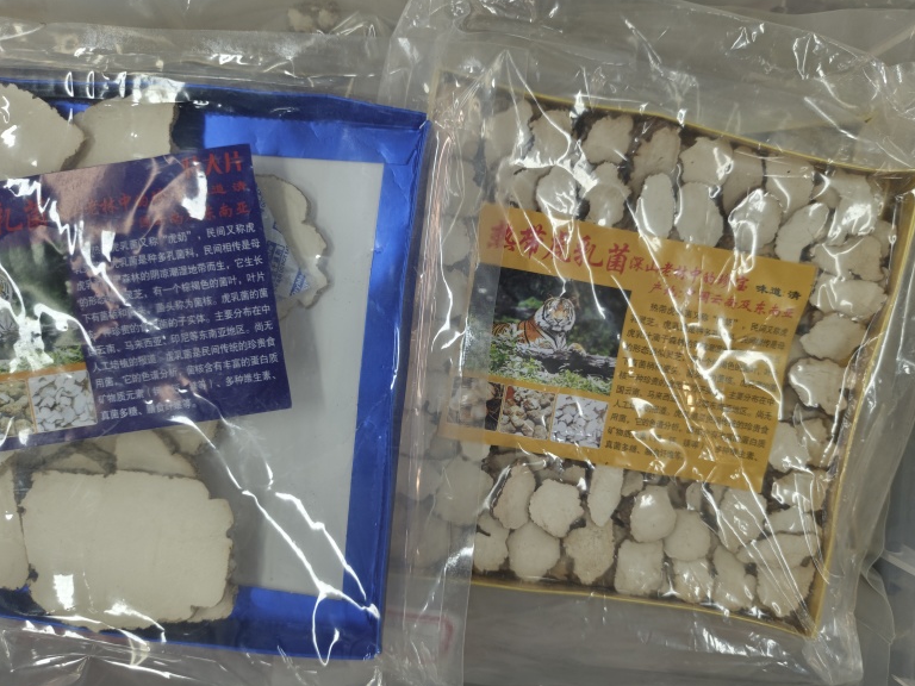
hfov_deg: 69.4
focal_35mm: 25
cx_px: 448
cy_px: 354
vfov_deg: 54.9
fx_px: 661
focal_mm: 5.56
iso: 275
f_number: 1.88
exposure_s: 1/100
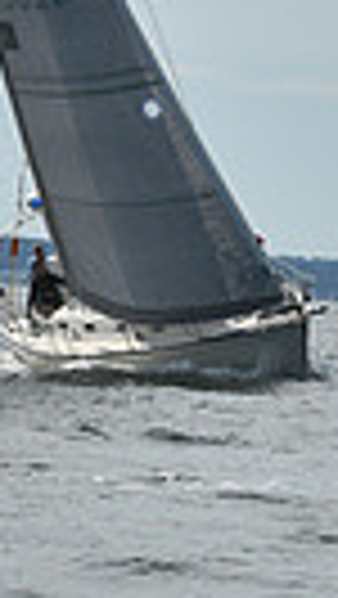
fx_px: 7284
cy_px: 90
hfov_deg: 2.7
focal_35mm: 458
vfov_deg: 4.7
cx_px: 183
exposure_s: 1/1000
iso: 320
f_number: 13
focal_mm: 100
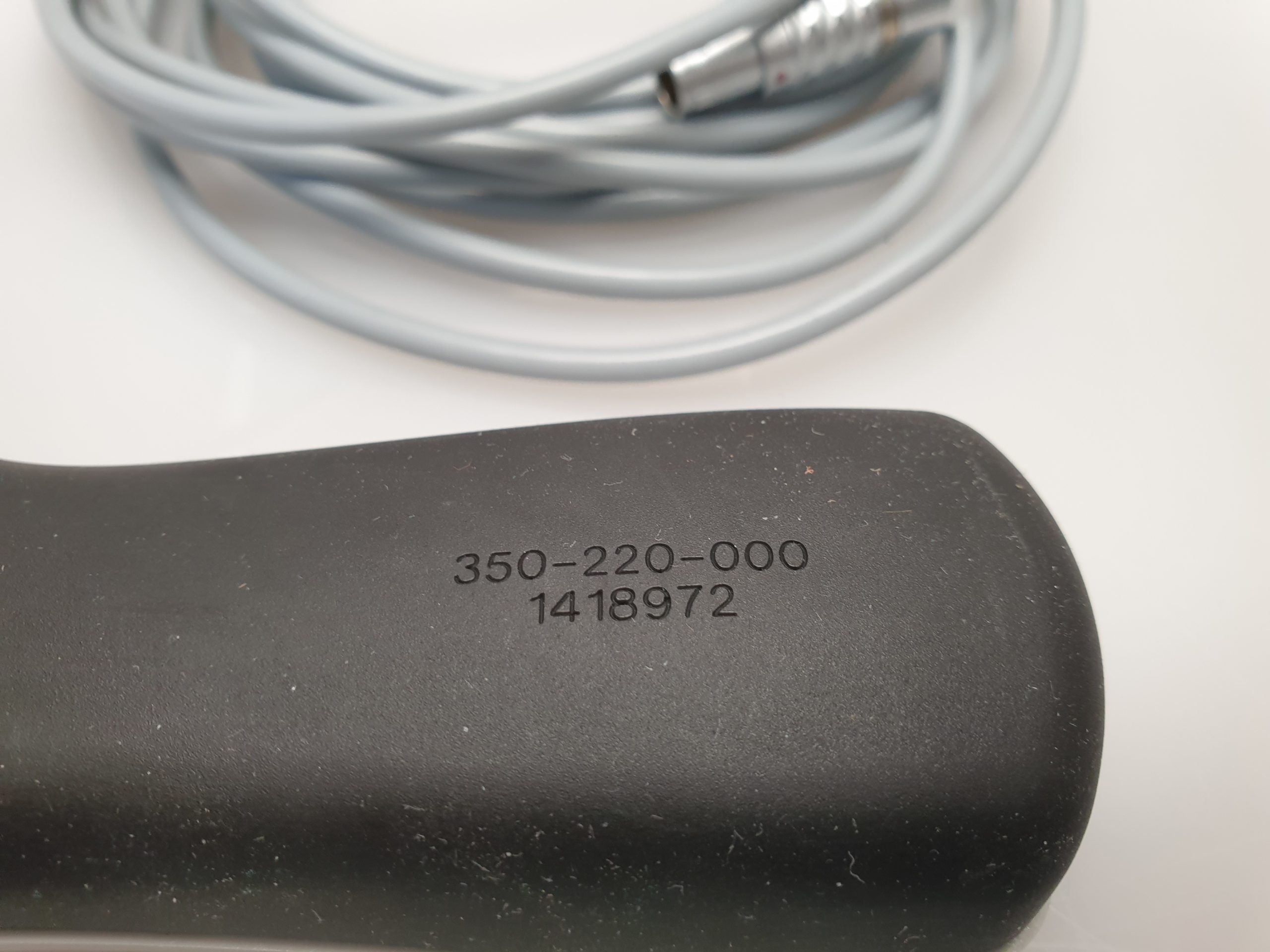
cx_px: 635
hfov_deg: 67.3
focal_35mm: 26
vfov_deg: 53.1
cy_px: 476
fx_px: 954
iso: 100
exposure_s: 1/50
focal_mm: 4.3
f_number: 2.4
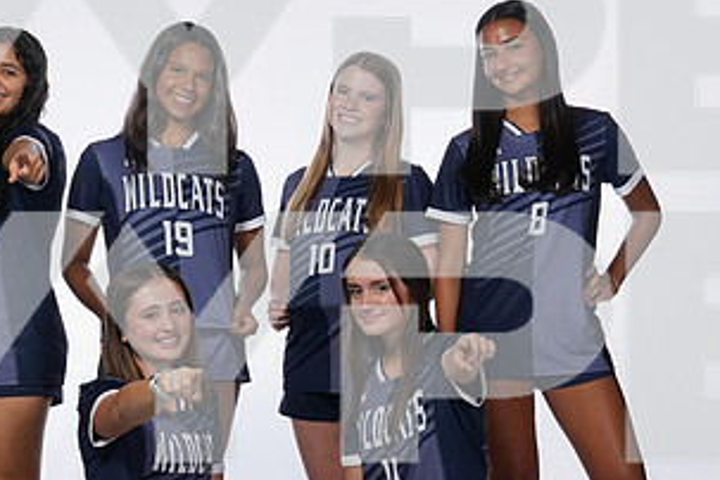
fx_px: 1840
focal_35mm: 92
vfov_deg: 14.8
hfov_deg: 22.1
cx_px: 295
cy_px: 339
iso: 800
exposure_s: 1/250
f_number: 8
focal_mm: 48
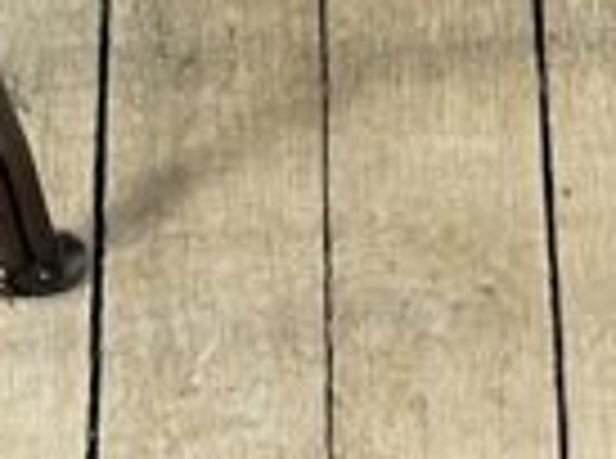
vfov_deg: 7.6
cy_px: -657
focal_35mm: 180
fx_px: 3195
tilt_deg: -53.8
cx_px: 580
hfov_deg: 10.9
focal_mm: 6.86
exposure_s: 1/100
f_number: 1.78
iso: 200
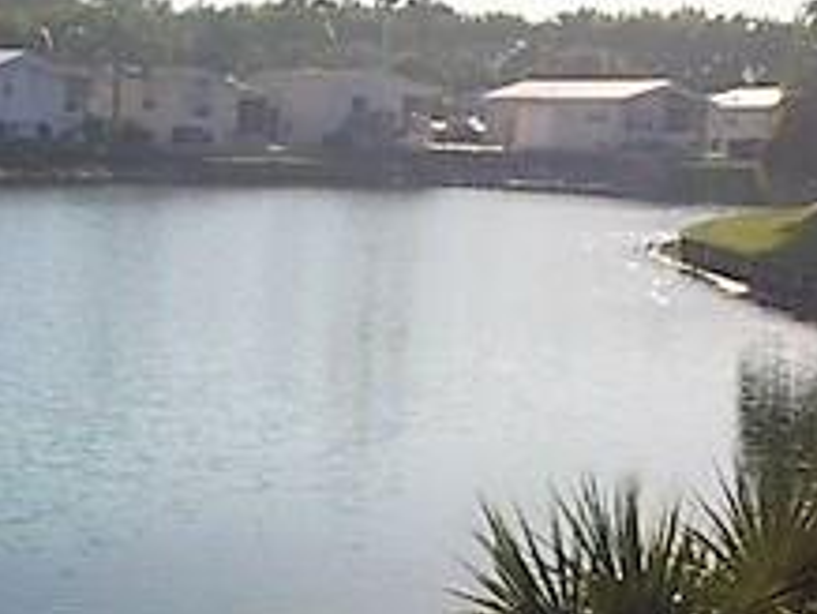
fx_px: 2008
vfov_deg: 17.0
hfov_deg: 22.5
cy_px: 621
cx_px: 112
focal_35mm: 85
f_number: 2.2
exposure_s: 1/5650
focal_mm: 4.15
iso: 32
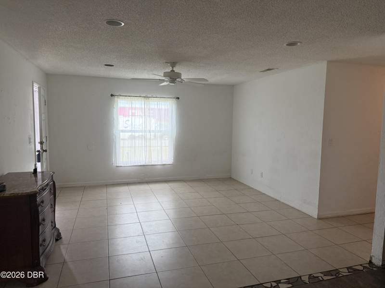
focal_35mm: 24
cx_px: 192
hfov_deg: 71.6
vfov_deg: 56.8
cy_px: 144
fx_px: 267
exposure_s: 1/211
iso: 200
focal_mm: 6.76
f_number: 1.78
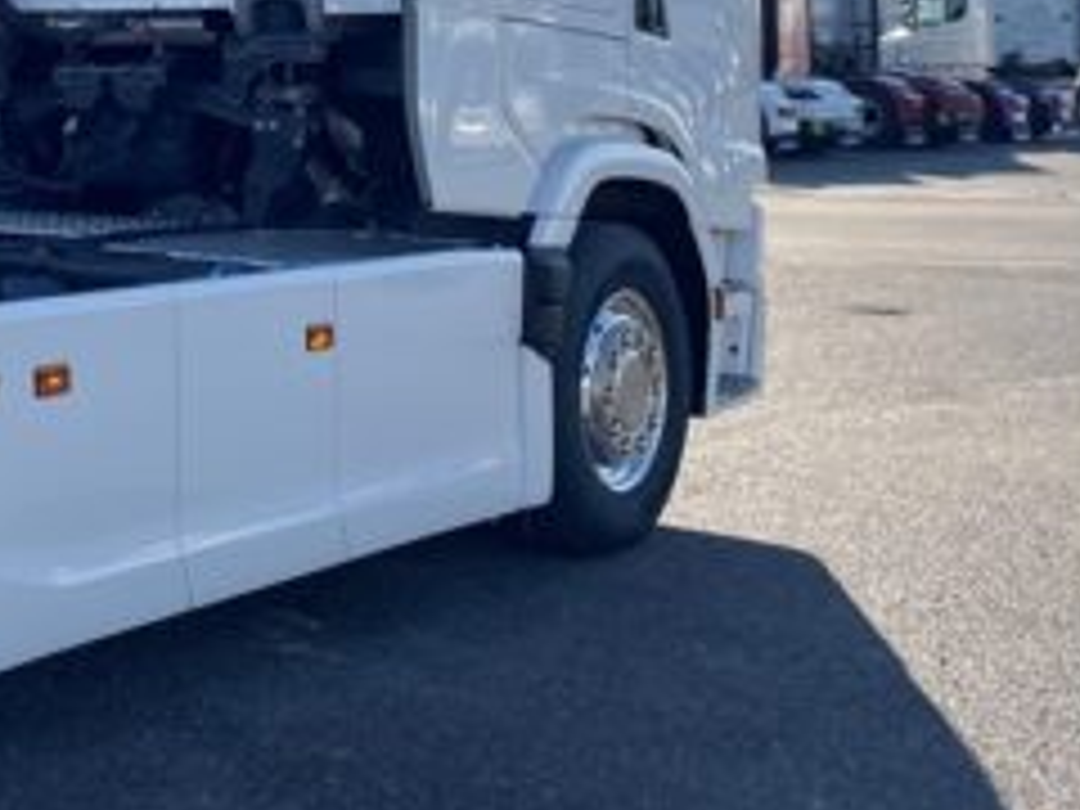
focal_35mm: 65
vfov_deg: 21.9
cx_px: -176
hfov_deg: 26.8
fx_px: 2028
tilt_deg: +4.5
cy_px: 32
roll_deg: +0.5
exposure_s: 1/3040
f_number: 1.6
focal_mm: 4.2
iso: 32
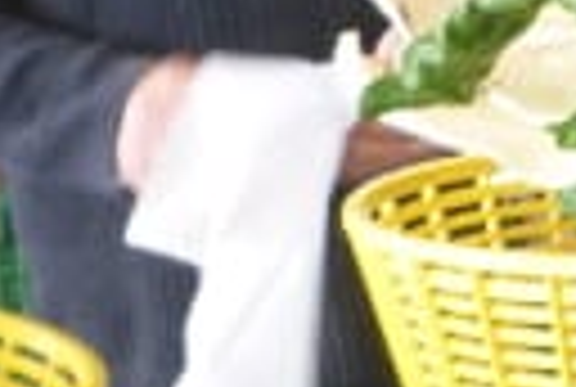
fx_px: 2790
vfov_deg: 7.9
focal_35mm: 174
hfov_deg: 11.4
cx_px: 801
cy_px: -40
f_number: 2.8
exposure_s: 1/30
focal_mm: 5.5
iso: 200
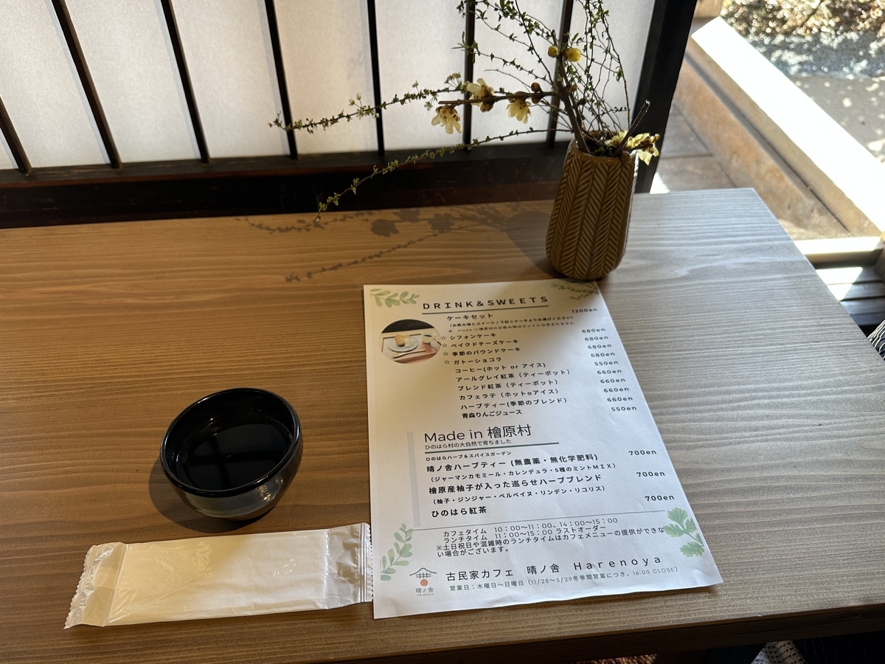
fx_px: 614
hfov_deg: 71.6
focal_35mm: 24
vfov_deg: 56.8
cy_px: 332
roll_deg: -0.2
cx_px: 442
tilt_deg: -44.0
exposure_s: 1/100
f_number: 1.78
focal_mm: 6.86
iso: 64
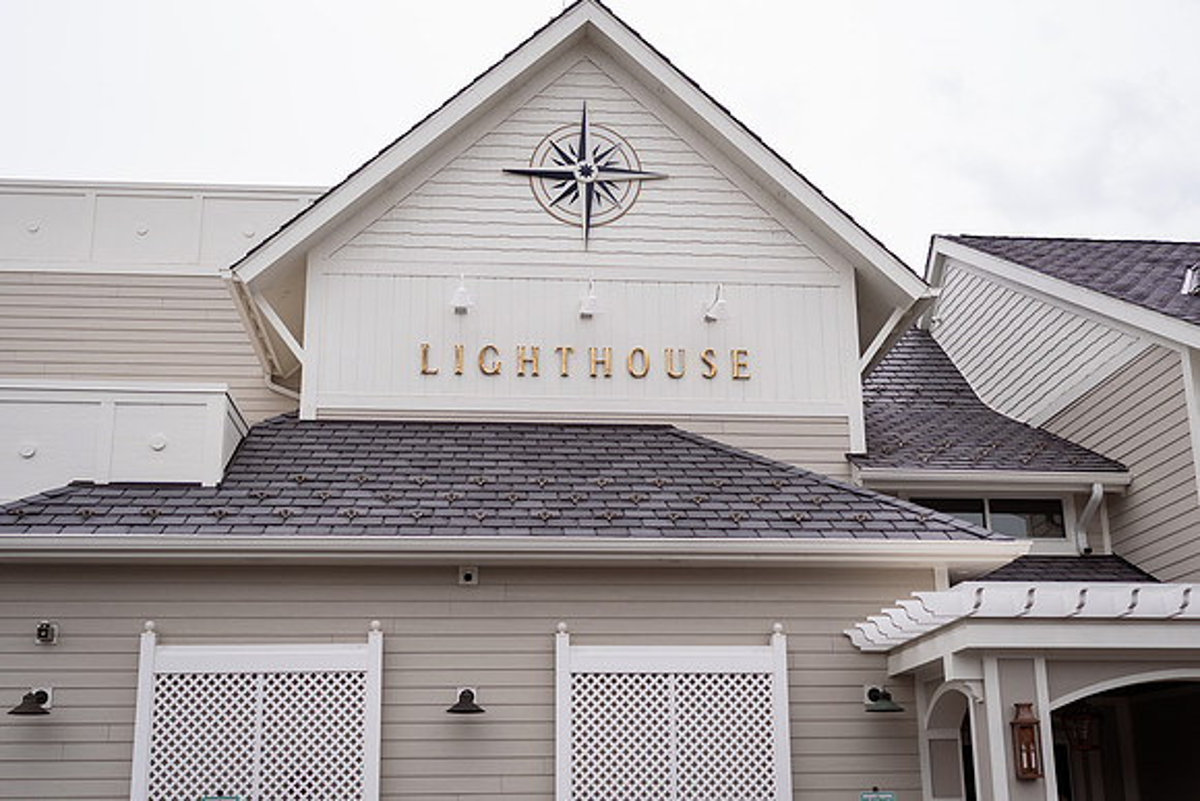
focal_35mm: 42
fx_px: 1397
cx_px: 600
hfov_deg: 46.5
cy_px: 474
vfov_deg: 31.9
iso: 125
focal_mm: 35
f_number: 1.8
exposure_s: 1/2500
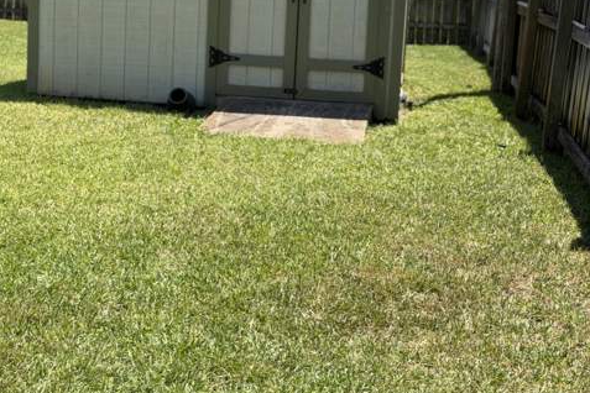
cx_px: 294
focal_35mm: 67
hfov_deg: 30.1
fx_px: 1098
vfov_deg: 20.1
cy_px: 85
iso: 64
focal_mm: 6.76
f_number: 1.78
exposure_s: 1/3704
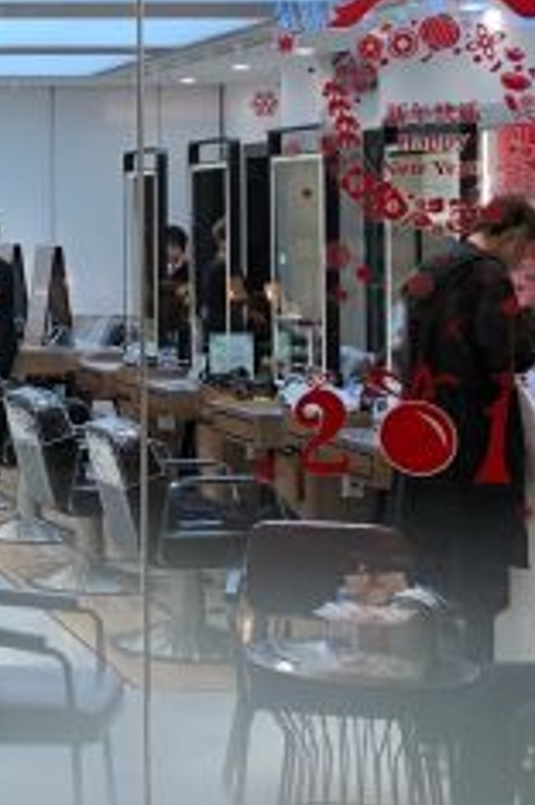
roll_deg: -0.3
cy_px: 176
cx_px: -439
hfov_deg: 13.5
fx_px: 2012
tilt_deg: +1.9
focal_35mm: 90
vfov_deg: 22.4
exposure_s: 1/100
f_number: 1.8
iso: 40
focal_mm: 3.99
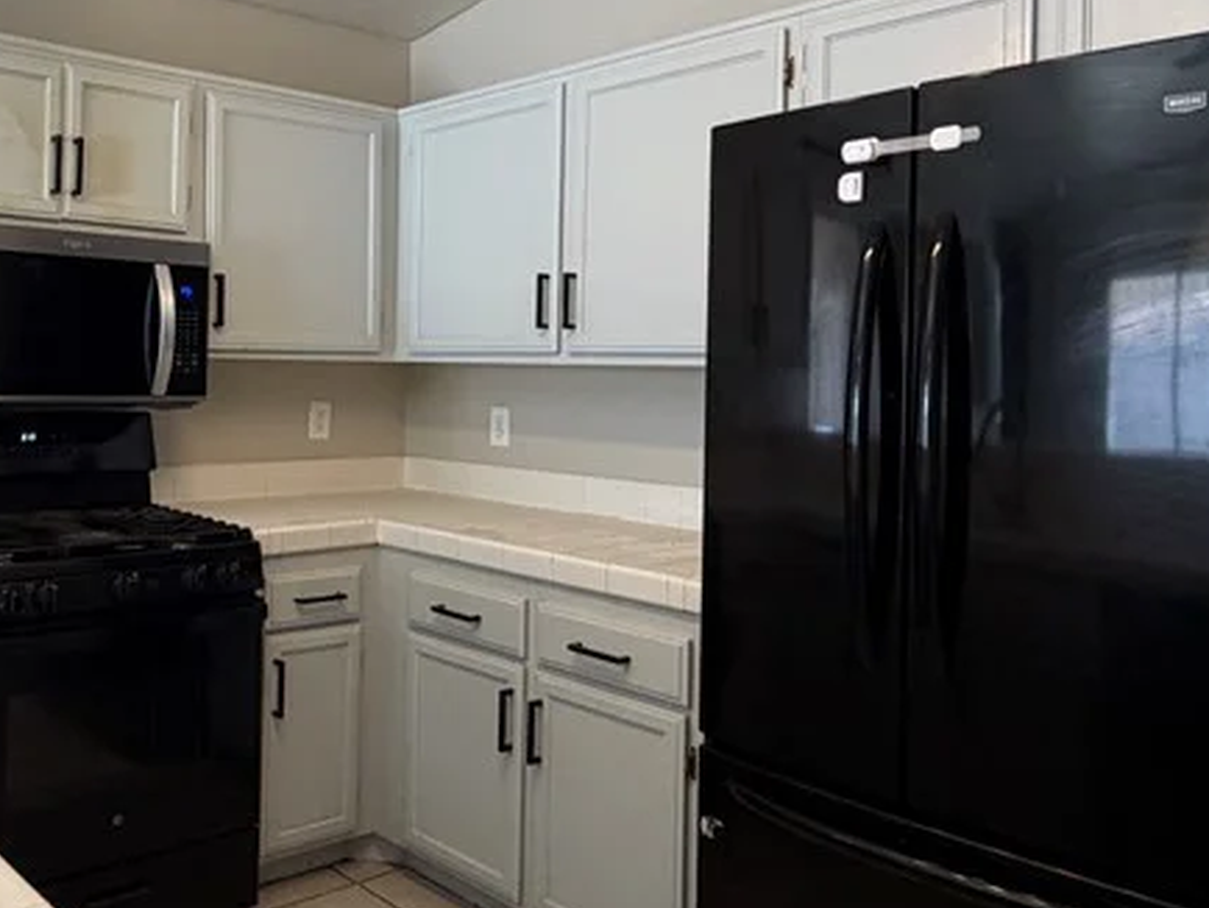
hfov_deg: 53.2
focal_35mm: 33
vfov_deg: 42.8
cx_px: 326
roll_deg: -0.8
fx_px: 1153
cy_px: 368
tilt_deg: -0.5
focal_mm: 2.22
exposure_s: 1/120
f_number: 2.2
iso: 200
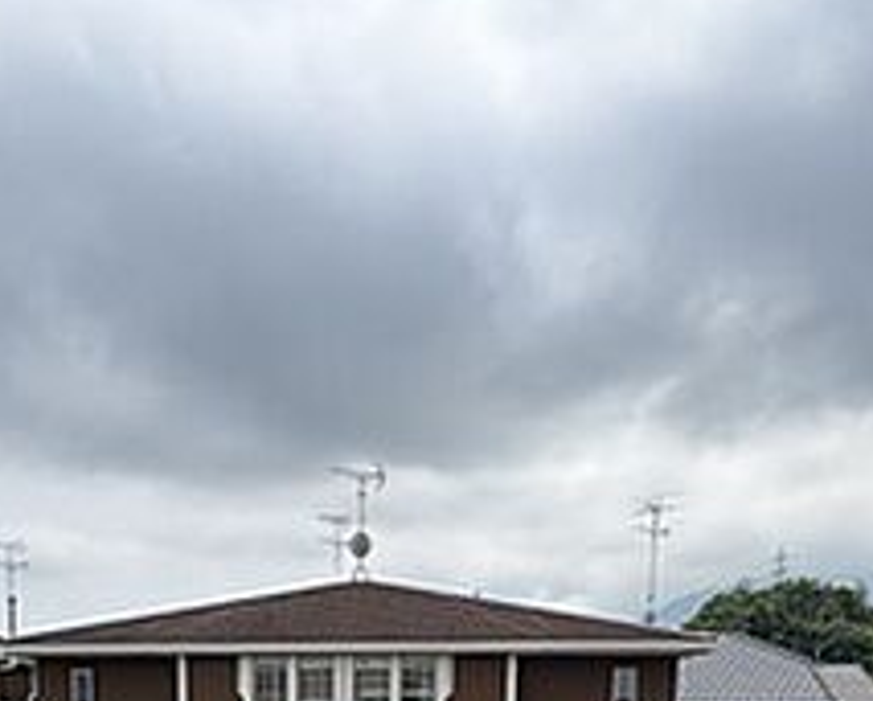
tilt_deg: -8.8
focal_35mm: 41
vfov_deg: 29.9
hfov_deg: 44.1
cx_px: 291
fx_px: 1061
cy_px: 890
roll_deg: -0.2
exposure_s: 1/1160
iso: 50
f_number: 2.2
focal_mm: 2.22
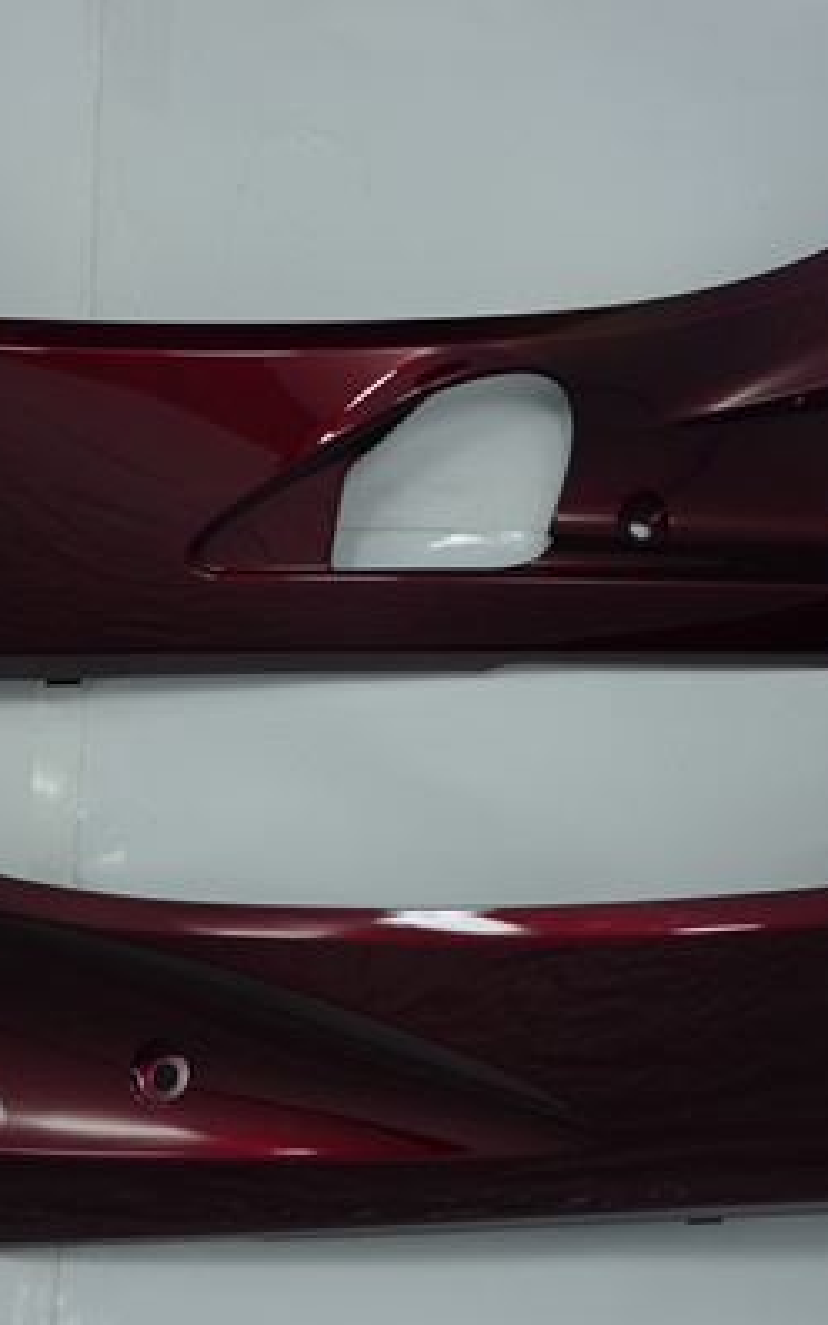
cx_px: 337
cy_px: 664
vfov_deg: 41.2
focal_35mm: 49
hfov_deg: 26.4
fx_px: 1762
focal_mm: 21
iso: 100
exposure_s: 1/60
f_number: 6.3
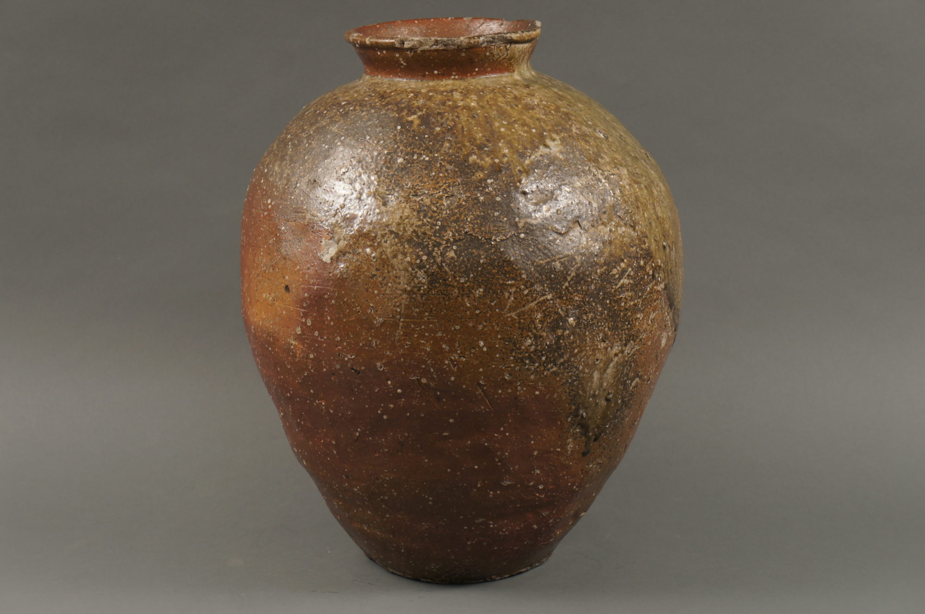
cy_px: 307
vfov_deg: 16.5
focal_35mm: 82
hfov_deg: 24.7
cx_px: 462
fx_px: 2117
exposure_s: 1/125
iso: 400
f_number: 5.6
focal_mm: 55
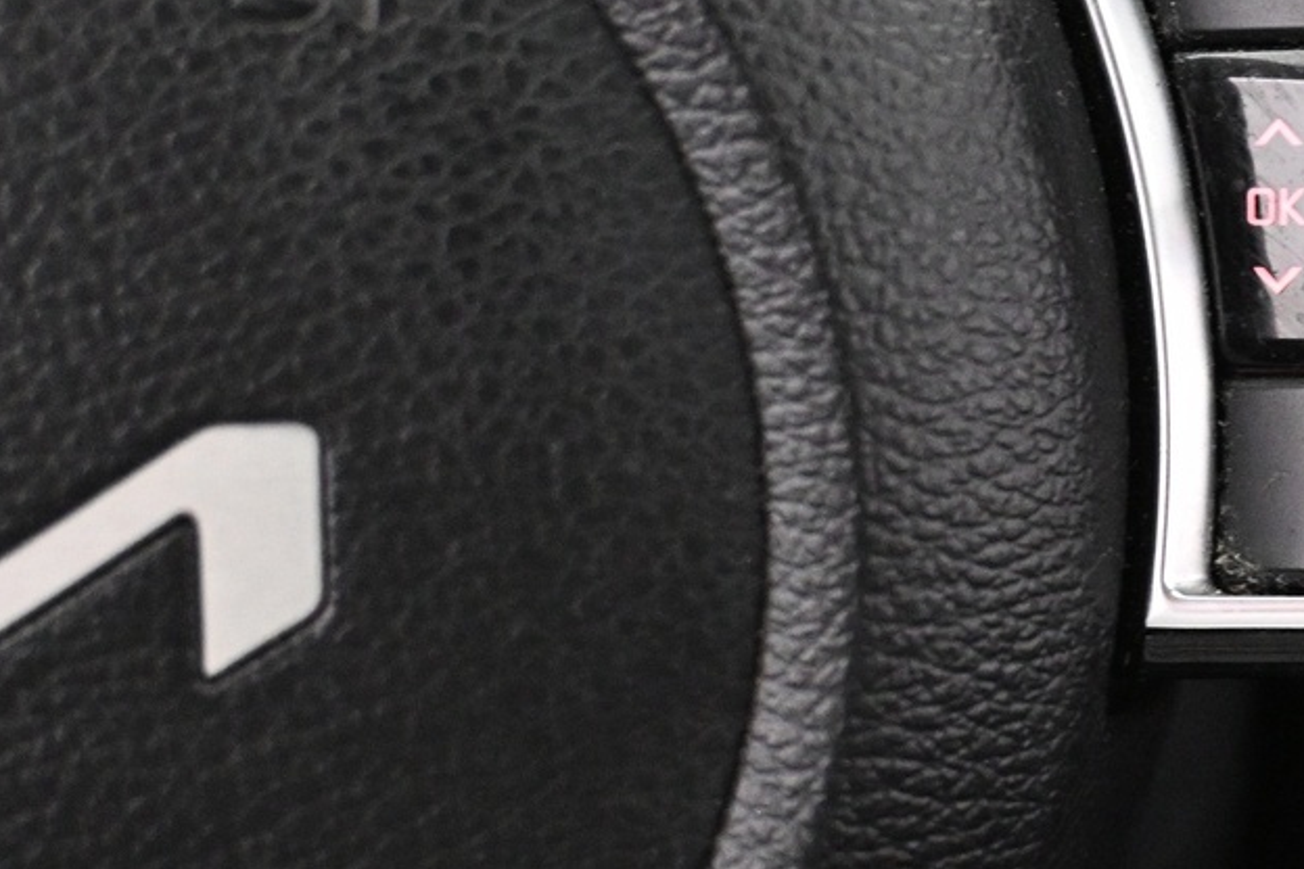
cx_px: 1521
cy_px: 334
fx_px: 3524
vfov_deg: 14.1
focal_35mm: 97
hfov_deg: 19.8
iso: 4000
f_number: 4.2
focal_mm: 25
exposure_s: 1/20
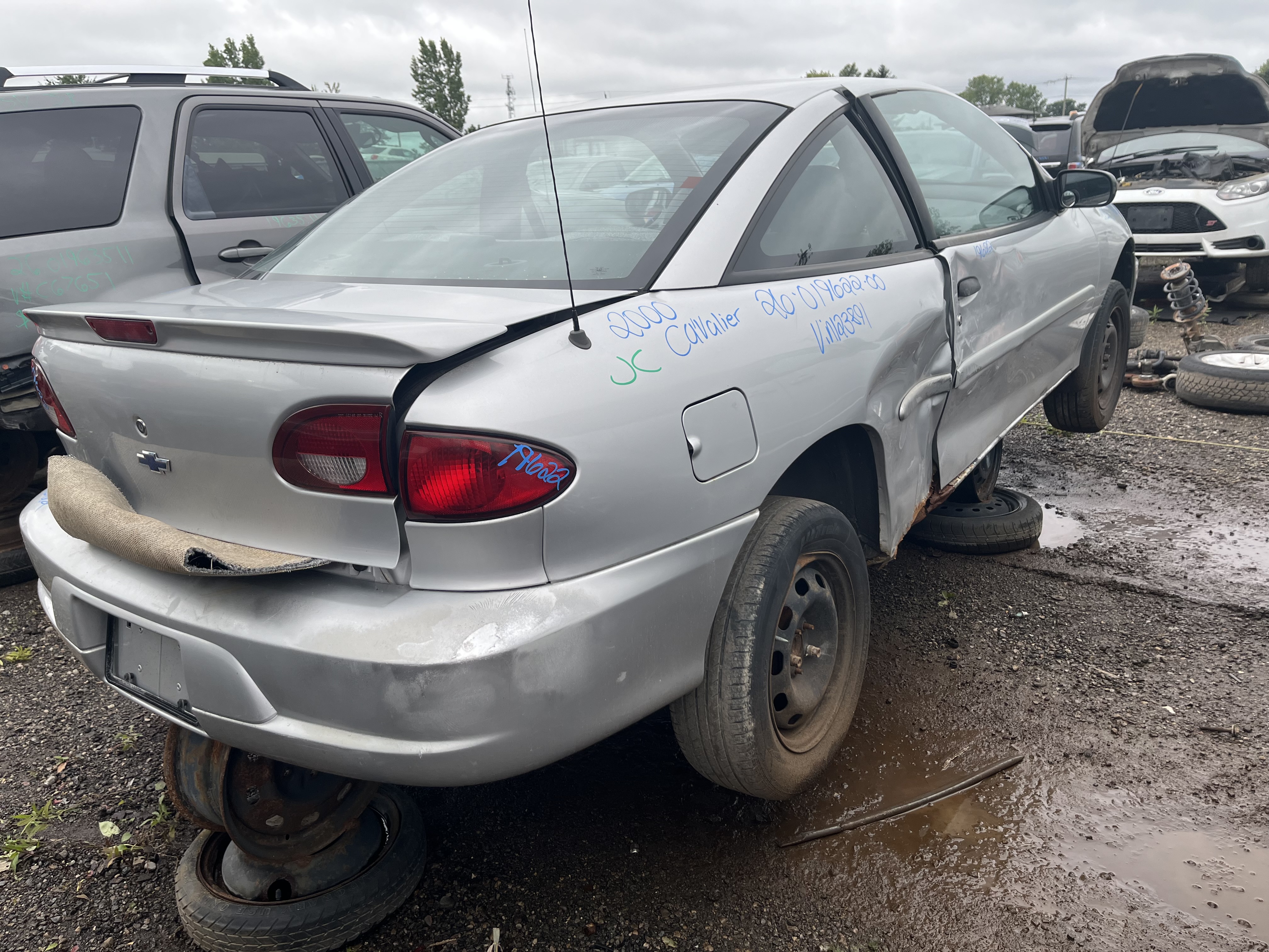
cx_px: 634
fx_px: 953
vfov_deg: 53.1
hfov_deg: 67.3
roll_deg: +3.1
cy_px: 476
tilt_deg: -17.2
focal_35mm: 26
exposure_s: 1/816
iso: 50
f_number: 1.6
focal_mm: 5.1
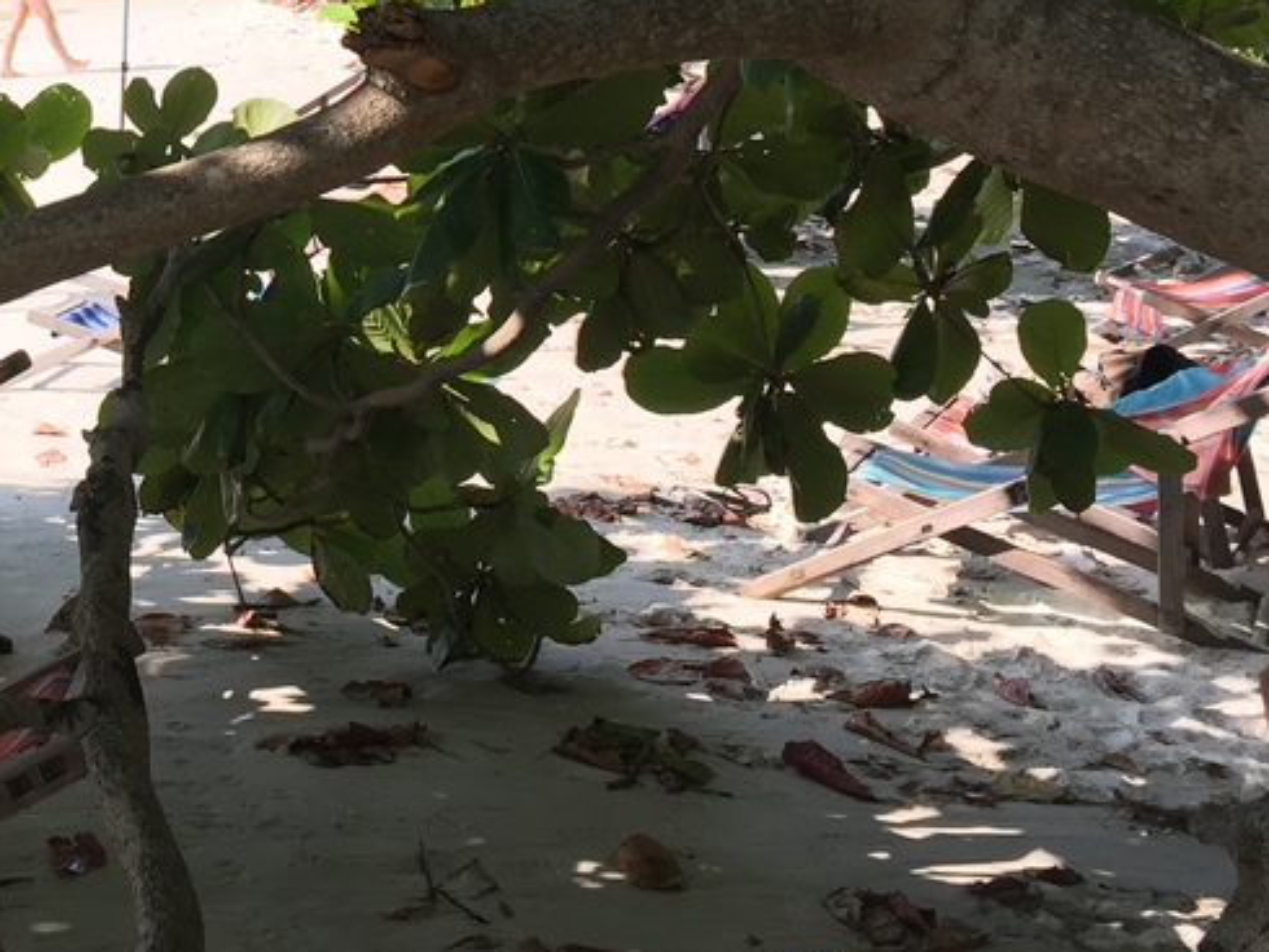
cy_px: -18
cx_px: 60
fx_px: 2604
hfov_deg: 26.2
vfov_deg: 20.1
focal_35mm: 71
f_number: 2.2
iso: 32
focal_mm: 4.15
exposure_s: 1/694
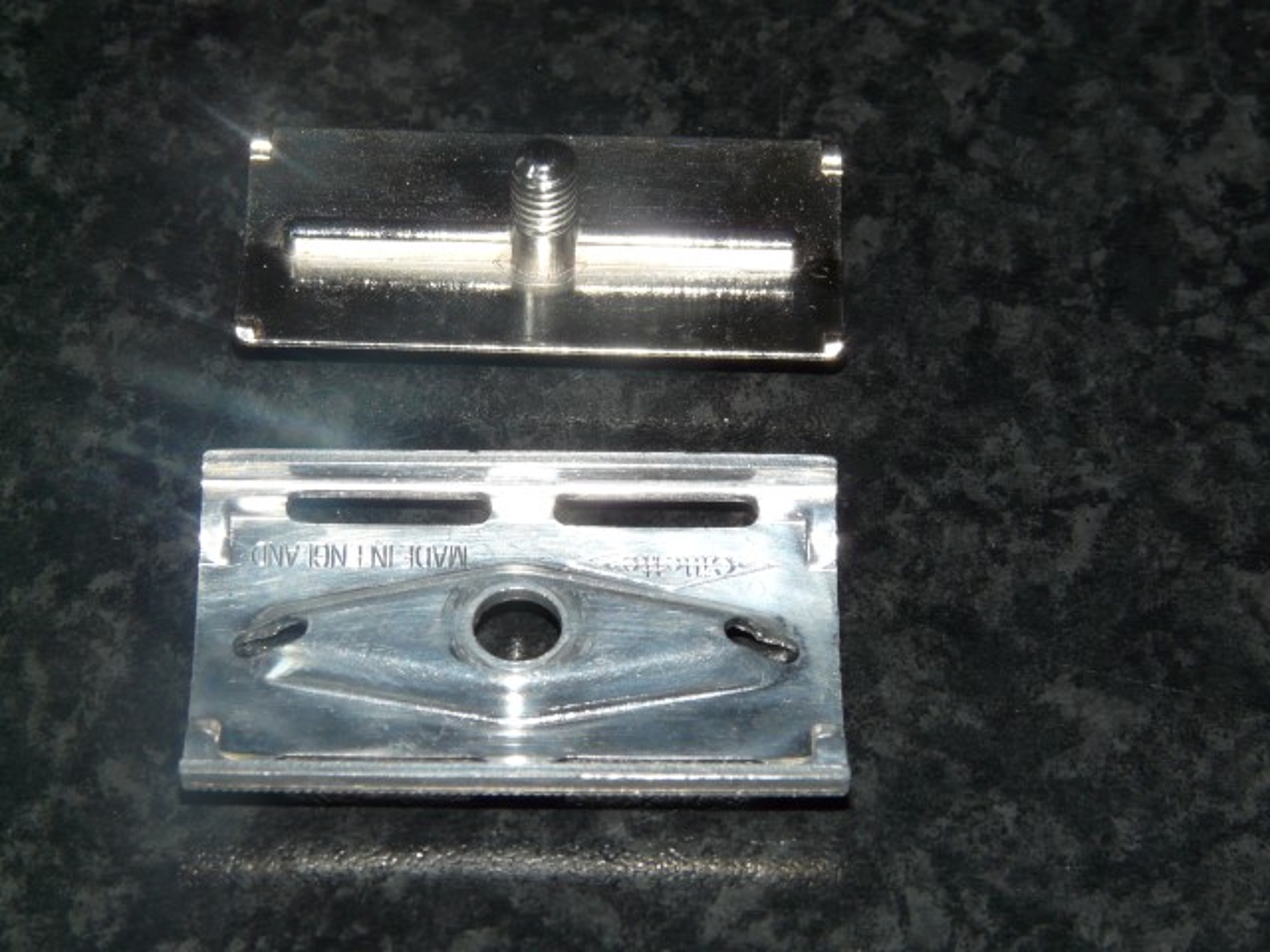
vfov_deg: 13.6
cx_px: 635
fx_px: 3999
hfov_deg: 18.0
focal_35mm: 109
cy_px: 476
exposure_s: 1/50
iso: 100
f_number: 5.6
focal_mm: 18
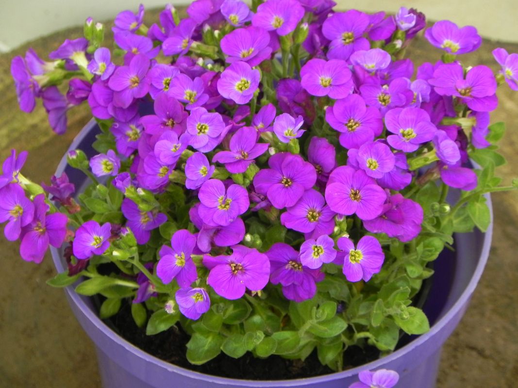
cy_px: 194
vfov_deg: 6.0
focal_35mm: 247
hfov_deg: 8.0
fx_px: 3696
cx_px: 259
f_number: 5
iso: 160
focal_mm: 44
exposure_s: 1/400
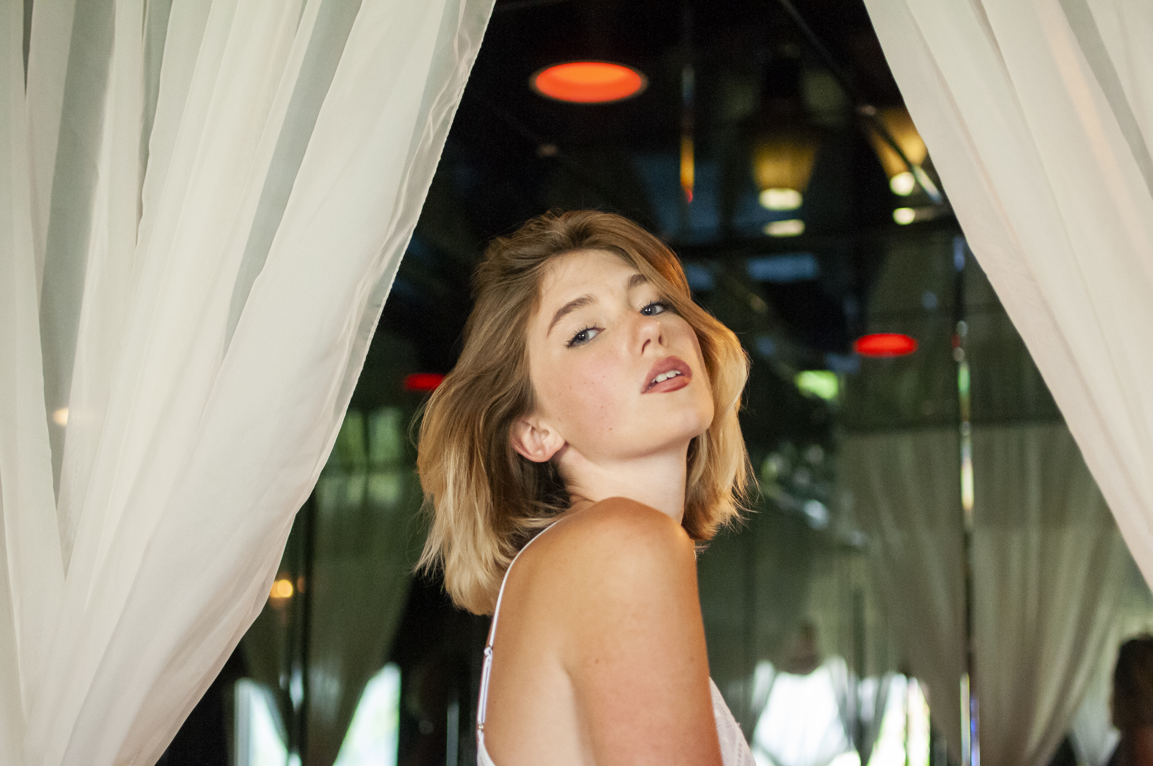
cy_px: 383
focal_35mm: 75
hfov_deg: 27.0
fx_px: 2399
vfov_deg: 18.1
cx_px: 576
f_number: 1.6
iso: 3200
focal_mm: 50
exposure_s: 1/1000
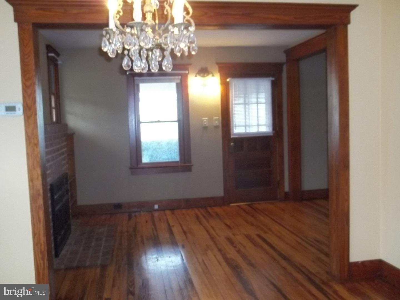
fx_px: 381
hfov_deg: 55.4
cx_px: 200
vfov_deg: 42.9
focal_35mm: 33
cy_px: 150
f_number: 3.3
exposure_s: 1/30
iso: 320
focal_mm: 5.9
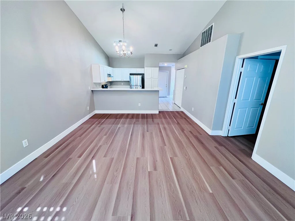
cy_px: 110
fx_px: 111
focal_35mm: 13
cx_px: 148
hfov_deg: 106.2
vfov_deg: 89.9
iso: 160
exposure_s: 1/60
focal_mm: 1.57
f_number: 1.8
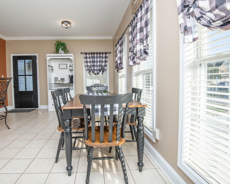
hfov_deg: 82.7
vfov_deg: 70.8
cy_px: 87
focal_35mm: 19
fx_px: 129
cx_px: 98
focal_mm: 16
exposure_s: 1/250
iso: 500
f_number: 10
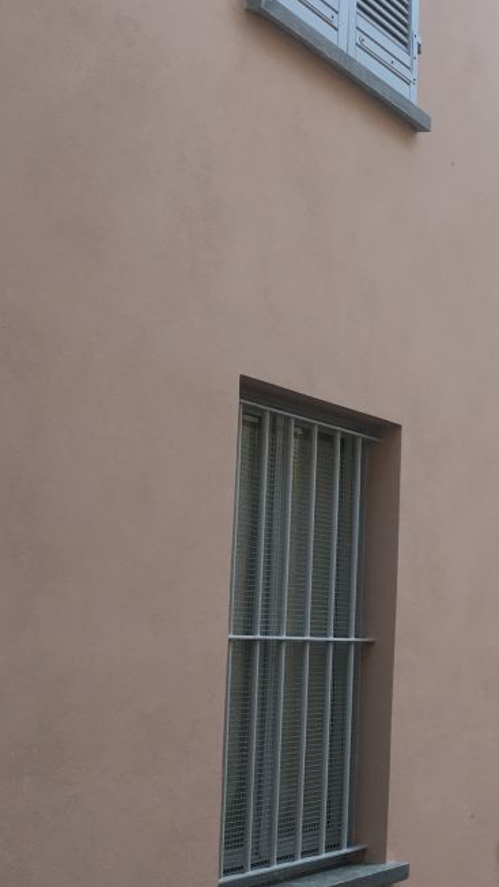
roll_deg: -0.6
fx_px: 1458
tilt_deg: +5.3
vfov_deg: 33.8
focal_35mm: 62
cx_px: 814
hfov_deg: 17.0
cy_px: 502
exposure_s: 1/279
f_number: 2.2
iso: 25
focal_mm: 4.15
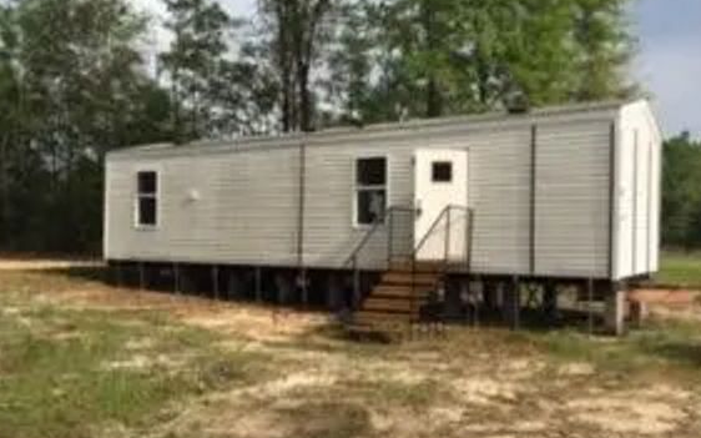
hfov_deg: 55.3
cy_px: 251
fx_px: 669
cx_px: 369
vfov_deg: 36.2
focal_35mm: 35
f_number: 2.2
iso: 25
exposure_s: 1/1508
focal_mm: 4.15
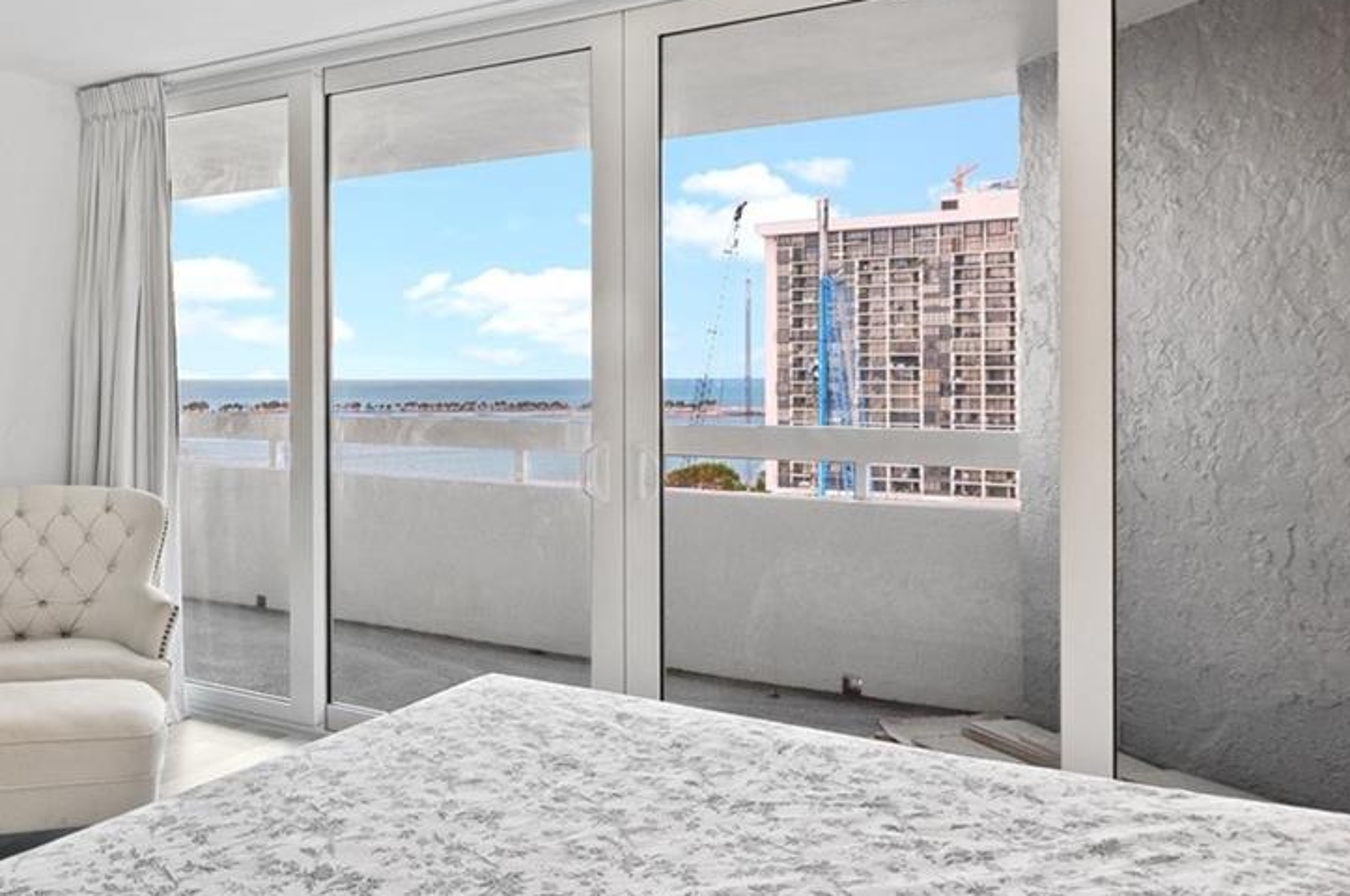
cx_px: 299
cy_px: 462
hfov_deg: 56.6
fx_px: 1161
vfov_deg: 42.2
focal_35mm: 31
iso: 200
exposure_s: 1/13
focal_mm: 14
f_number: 8
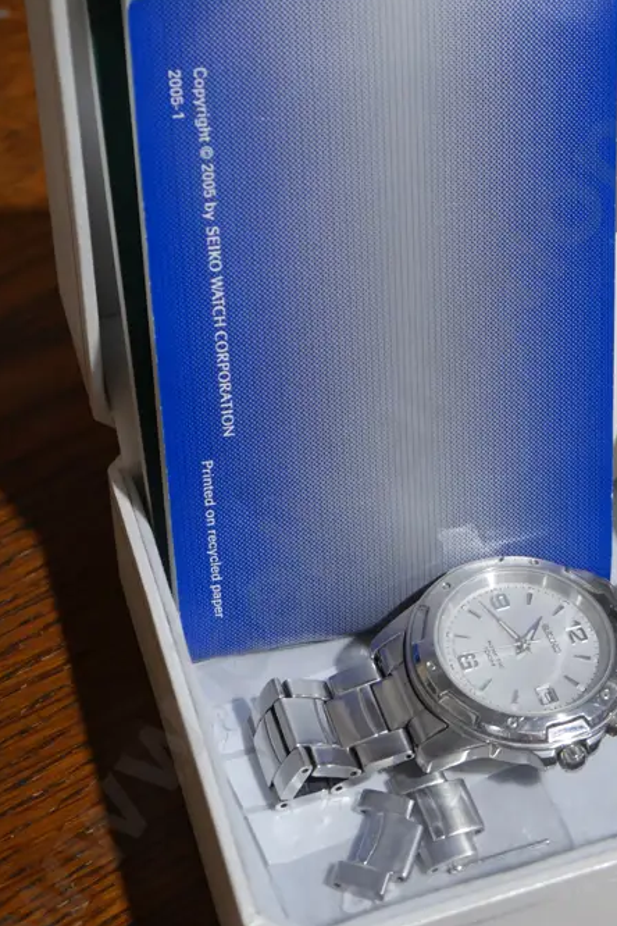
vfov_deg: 31.3
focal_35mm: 64
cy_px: 377
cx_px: 444
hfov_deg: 21.1
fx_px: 1645
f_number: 4.4
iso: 400
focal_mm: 20
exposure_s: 1/60
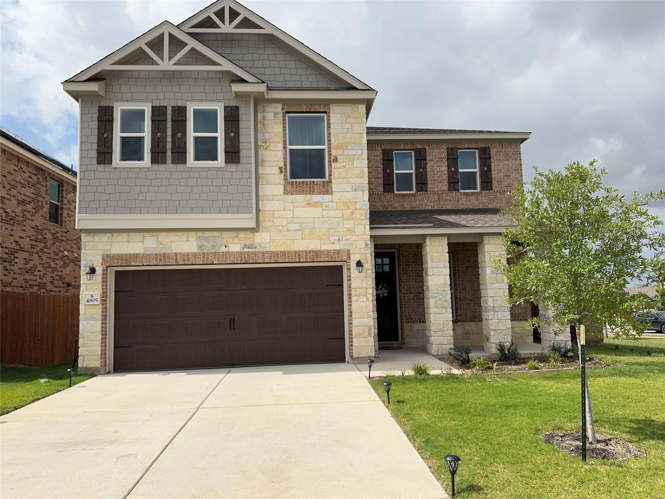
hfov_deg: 71.6
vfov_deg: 56.8
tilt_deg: +5.7
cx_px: 332
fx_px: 461
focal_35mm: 24
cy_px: 250
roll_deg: +1.5
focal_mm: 6.76
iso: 80
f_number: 1.78
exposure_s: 1/12346
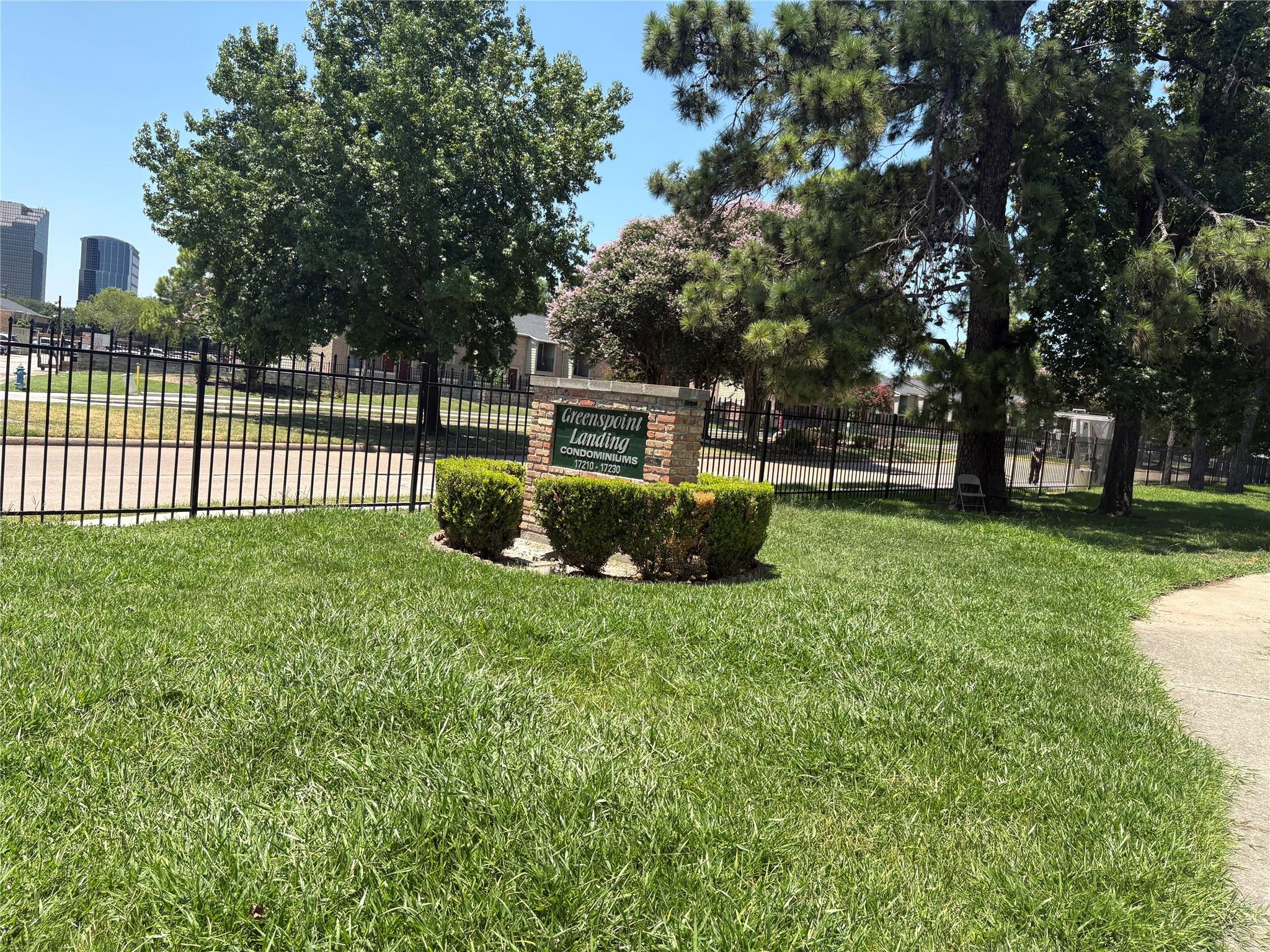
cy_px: 476
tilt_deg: -4.4
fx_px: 954
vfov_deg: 53.1
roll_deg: -5.1
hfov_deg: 67.3
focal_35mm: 26
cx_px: 635
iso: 50
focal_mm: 5.96
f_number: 1.6
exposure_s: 1/1587
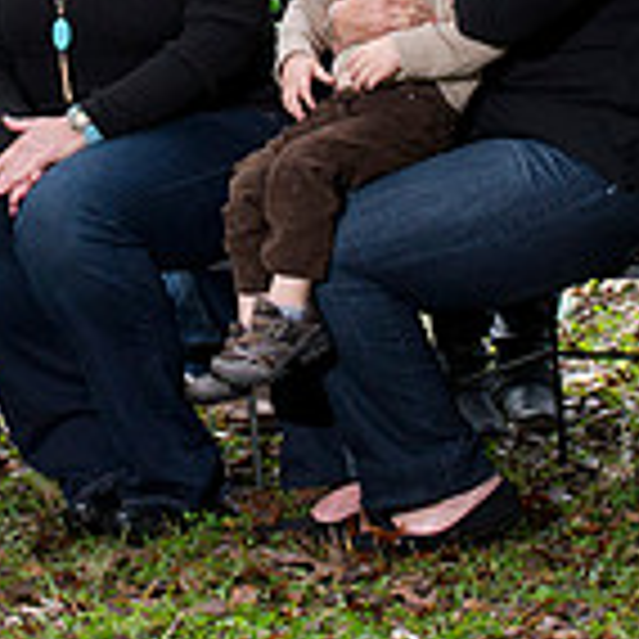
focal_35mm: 299
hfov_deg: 5.9
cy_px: -180
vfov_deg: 5.8
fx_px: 6245
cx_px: 122
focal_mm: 86
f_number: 8
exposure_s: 1/125
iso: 1250
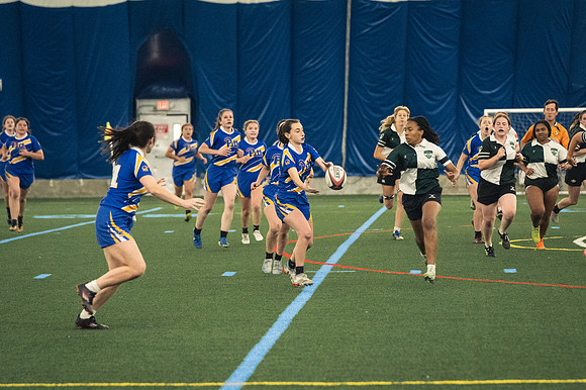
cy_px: 195
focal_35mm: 180
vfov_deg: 7.6
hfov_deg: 11.4
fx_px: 2928
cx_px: 293
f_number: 2.8
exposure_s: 1/500
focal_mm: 120
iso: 10000
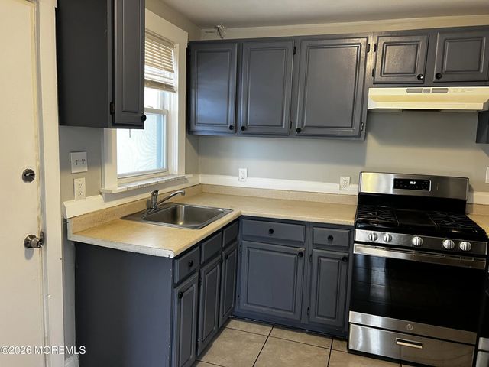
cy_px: 184
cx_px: 244
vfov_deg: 53.1
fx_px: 367
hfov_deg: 67.3
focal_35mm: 26
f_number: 1.5
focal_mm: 5.7
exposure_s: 1/60
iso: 125
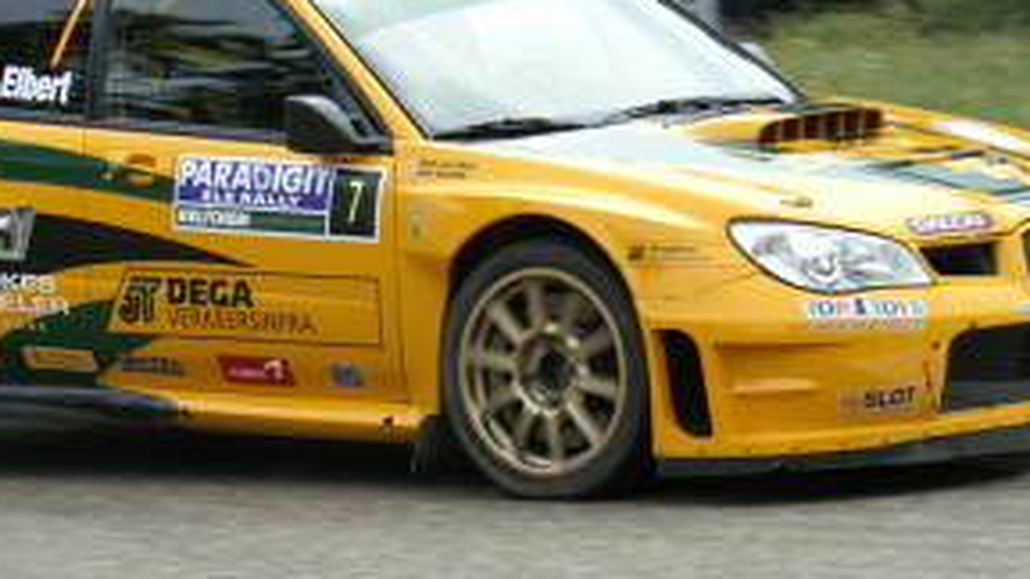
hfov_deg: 8.8
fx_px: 6694
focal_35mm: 245
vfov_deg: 5.0
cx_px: 308
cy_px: 184
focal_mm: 75
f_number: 8
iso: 100
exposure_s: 1/250
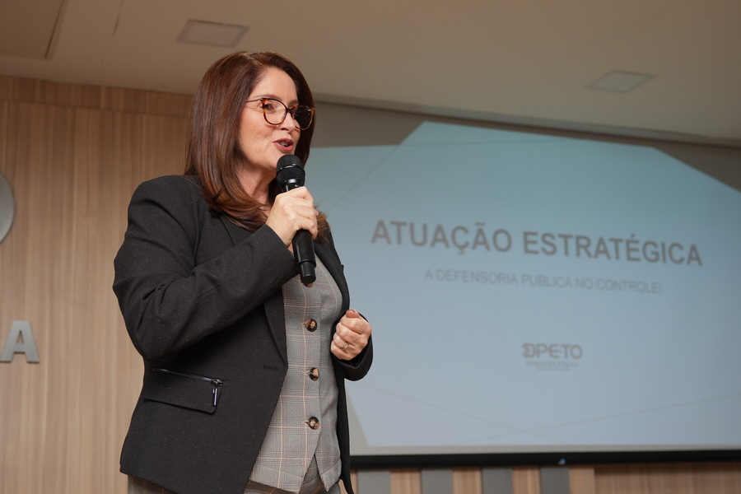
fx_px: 1091
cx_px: 370
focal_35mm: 53
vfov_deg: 25.5
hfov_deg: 37.5
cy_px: 247
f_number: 2.8
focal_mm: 35.9
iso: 400
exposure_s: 1/160
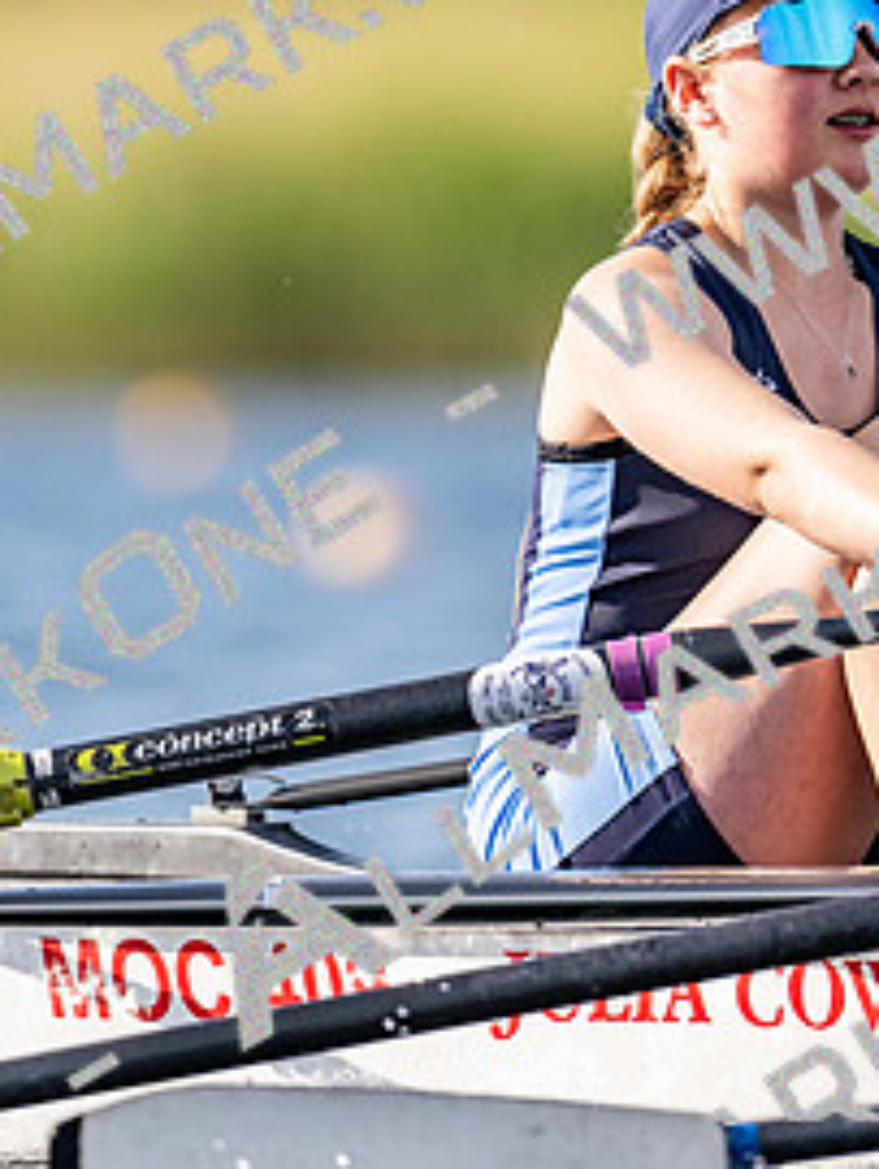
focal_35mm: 1238
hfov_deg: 1.2
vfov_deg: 1.6
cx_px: 1100
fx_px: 41849
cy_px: 381
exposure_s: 1/2500
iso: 640
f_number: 5.6
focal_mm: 600
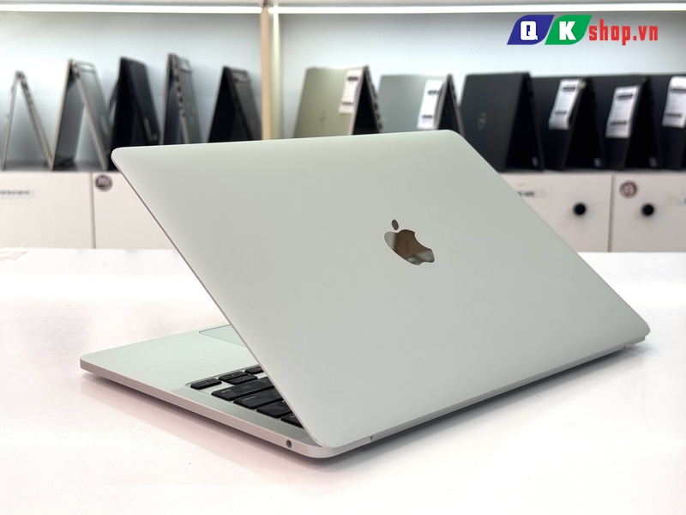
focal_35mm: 48
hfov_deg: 39.7
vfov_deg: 30.3
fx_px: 951
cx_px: 343
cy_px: 258
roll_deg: +0.5
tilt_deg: -10.7
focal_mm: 6.76
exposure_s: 1/170
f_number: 1.78
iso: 50
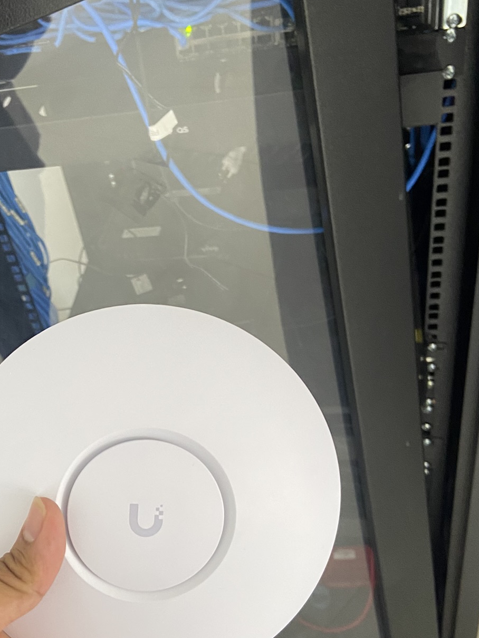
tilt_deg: -39.0
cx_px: 110
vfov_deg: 42.7
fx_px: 812
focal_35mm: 44
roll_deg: +19.0
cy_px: 387
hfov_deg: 32.2
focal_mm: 4.25
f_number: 1.8
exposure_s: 1/60
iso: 160
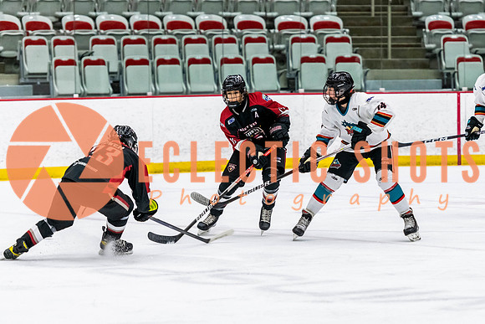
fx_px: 2619
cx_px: 346
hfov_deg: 10.6
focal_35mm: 194
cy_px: 173
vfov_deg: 7.1
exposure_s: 1/640
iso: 2800
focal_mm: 135
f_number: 2.8
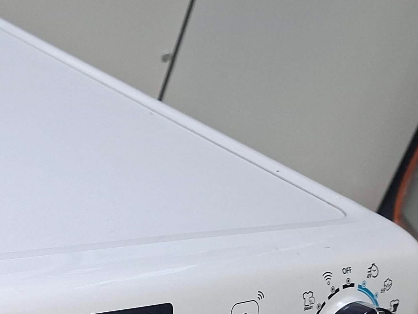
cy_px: 435
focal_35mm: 74
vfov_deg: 18.2
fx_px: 893
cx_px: -146
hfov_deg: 23.0
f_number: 1.8
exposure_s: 1/50
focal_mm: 5.54
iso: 200
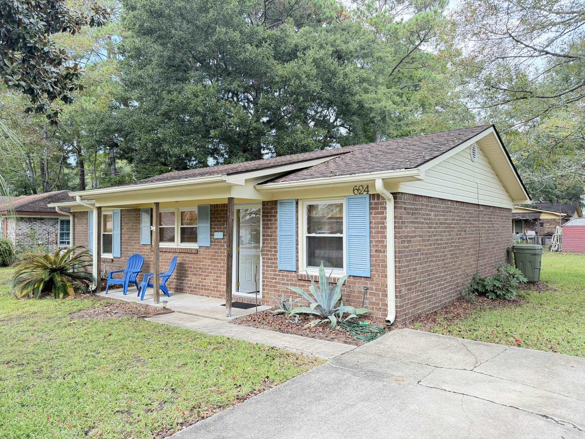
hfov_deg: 71.6
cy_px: 220
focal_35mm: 24
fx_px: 406
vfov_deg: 56.8
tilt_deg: +0.7
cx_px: 292
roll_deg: +0.7
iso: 200
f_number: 1.78
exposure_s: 1/60
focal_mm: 6.76
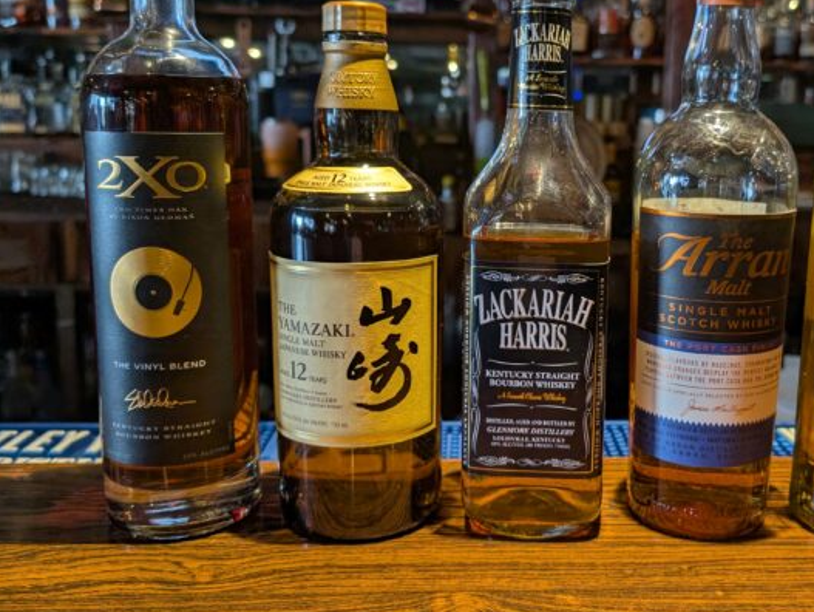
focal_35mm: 35
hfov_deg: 51.9
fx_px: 824
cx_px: 517
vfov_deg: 40.6
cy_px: 258
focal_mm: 6.9
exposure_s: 1/120
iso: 193
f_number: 1.68
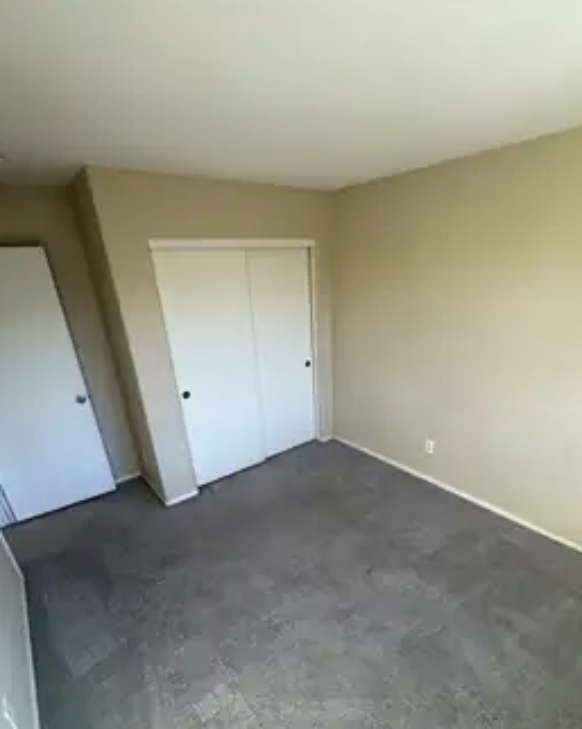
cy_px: 430
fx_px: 367
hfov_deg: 76.8
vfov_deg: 88.8
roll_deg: +4.2
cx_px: 306
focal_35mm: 17
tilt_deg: -24.7
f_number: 2.2
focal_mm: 2.22
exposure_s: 1/99
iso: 80
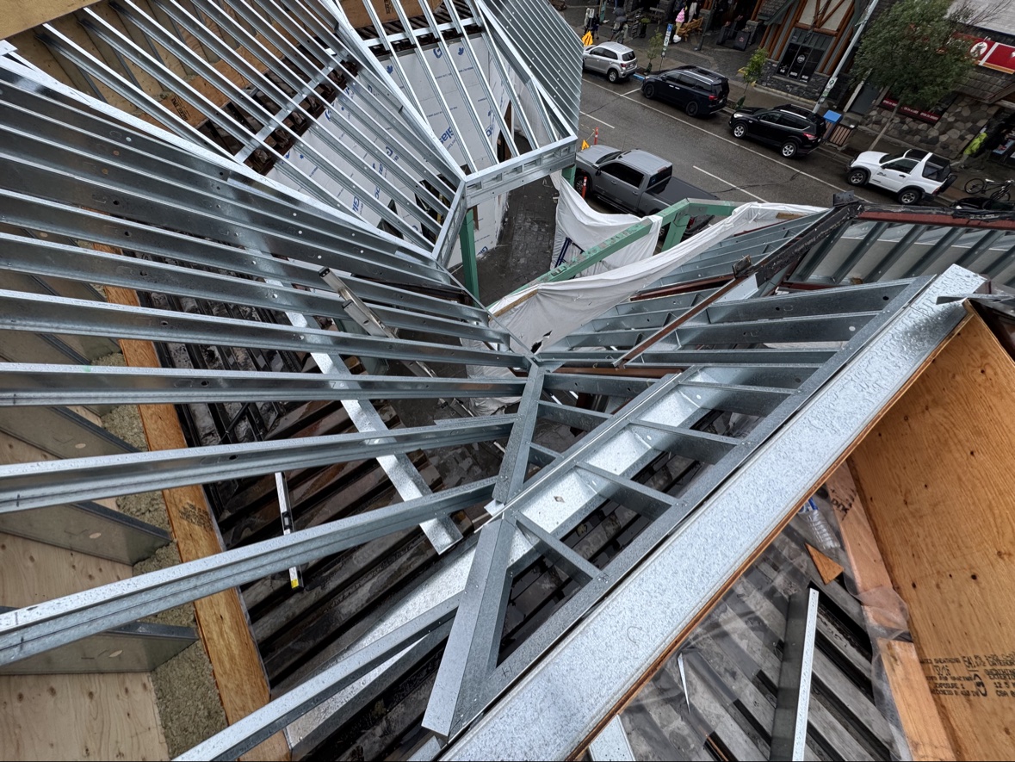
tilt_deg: -55.4
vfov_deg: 85.7
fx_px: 411
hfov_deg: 102.0
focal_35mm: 14
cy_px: 381
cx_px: 508
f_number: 2.2
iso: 40
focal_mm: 2.22
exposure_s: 1/405
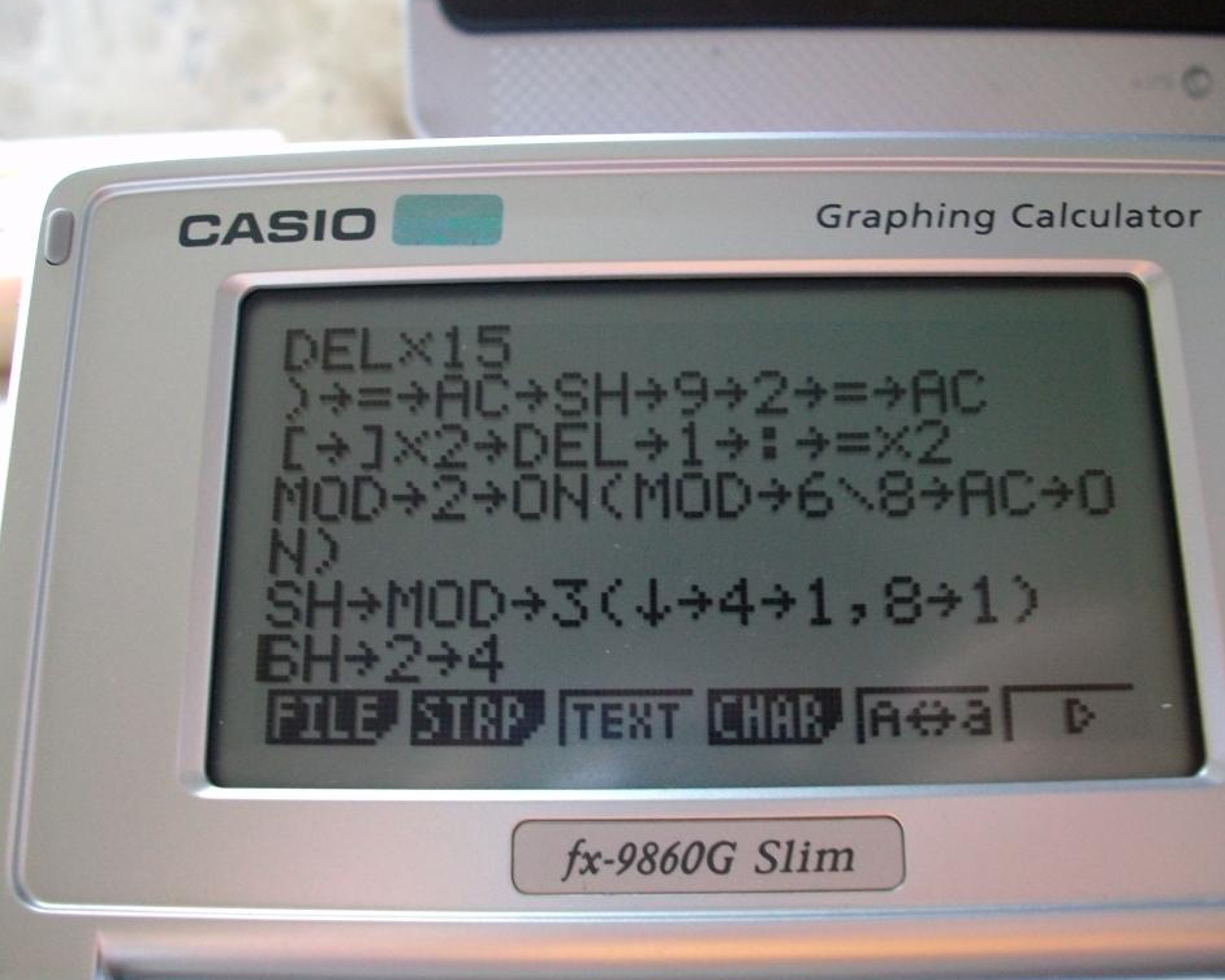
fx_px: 1233
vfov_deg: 43.4
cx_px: 644
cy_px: 488
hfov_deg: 52.8
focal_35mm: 34
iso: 200
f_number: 2.9
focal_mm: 5.7
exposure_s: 1/24.2
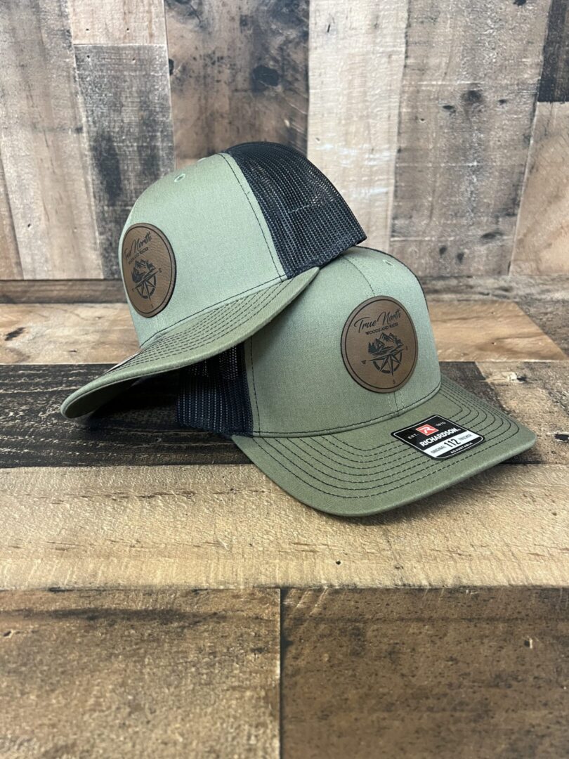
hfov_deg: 53.1
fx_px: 570
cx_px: 284
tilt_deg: -27.4
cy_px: 380
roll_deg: -0.2
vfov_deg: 67.3
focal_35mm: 26
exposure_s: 1/59
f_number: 1.5
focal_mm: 5.7
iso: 160
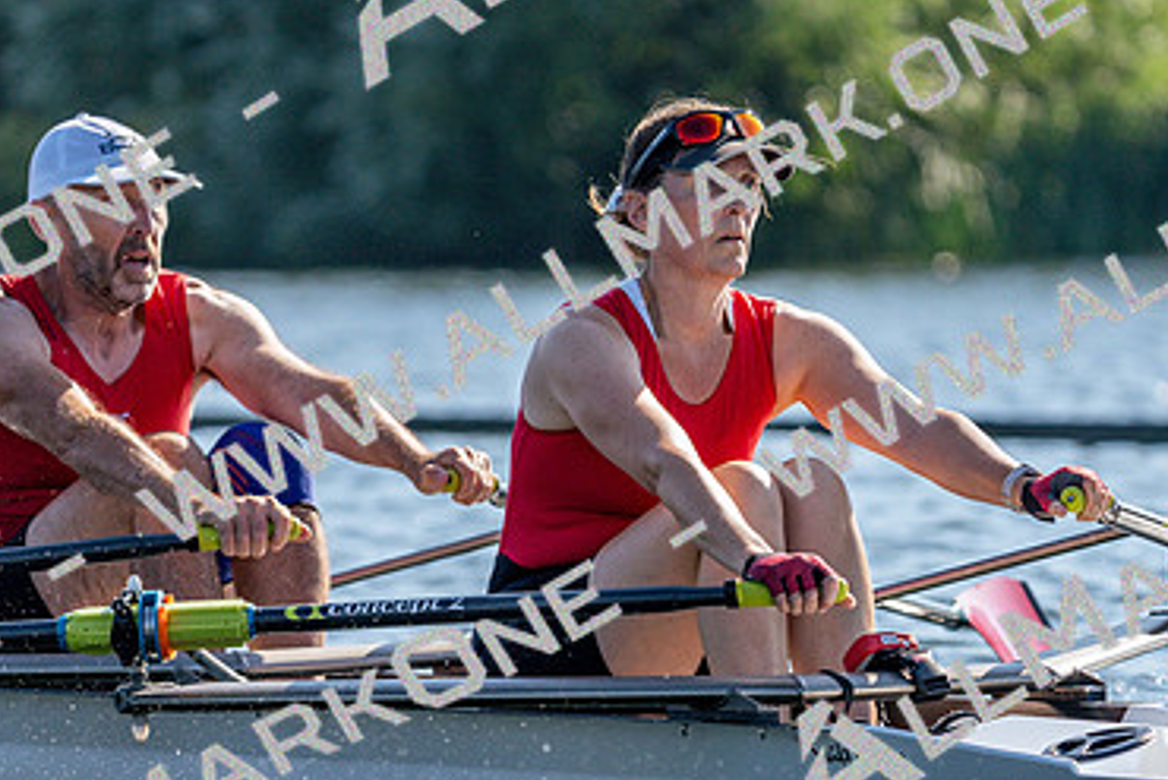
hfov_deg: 4.6
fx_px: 14540
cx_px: 527
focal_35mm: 448
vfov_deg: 3.1
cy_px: 551
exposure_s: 1/1600
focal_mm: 286
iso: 320
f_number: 5.6
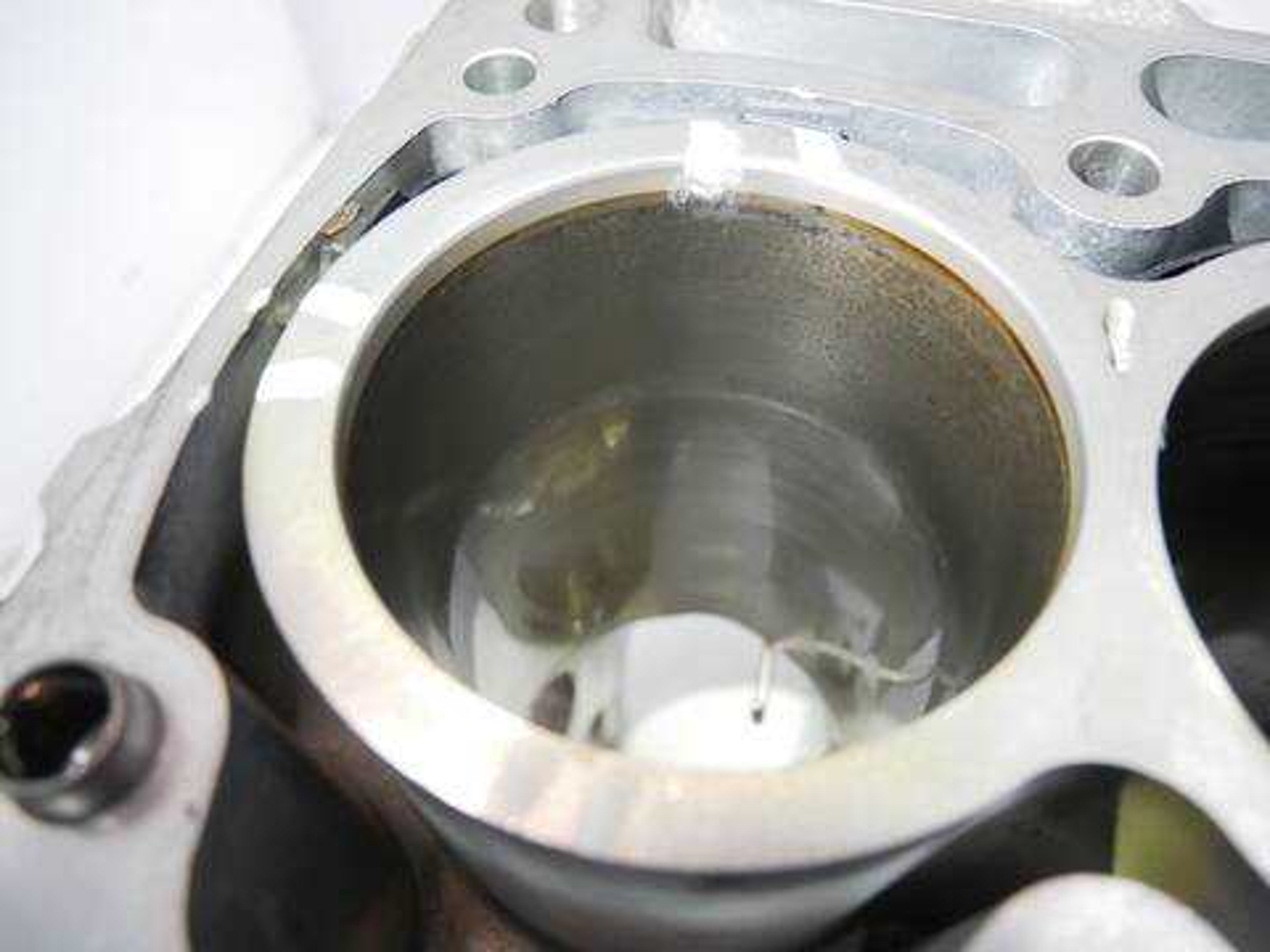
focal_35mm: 24
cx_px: 635
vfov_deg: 56.8
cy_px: 476
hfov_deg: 71.6
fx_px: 881
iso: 1000
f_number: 3.5
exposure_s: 1/60
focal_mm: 12
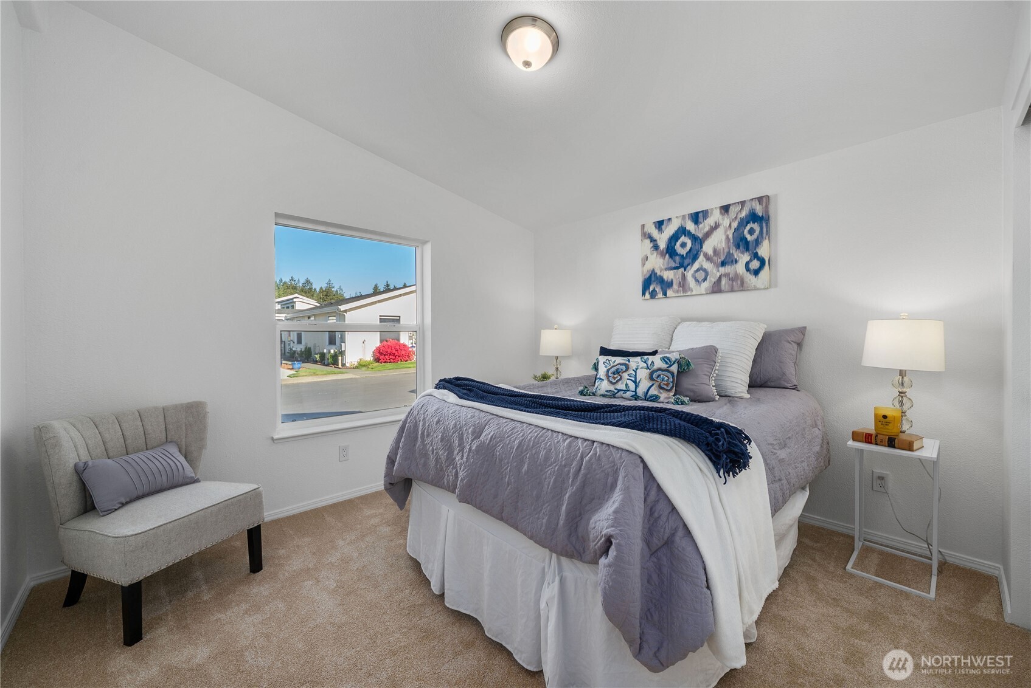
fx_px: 372
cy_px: 344
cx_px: 516
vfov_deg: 85.5
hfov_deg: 108.3
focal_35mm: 13
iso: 1000
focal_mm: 13
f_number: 7.1
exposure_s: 1/30
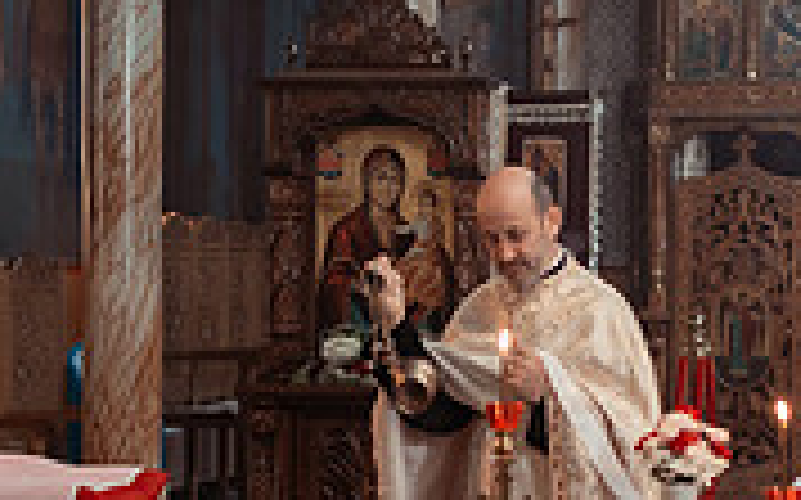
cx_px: 566
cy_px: 368
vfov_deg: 10.7
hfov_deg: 17.1
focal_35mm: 122
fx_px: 2662
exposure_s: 1/250
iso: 2000
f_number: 2.5
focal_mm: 35
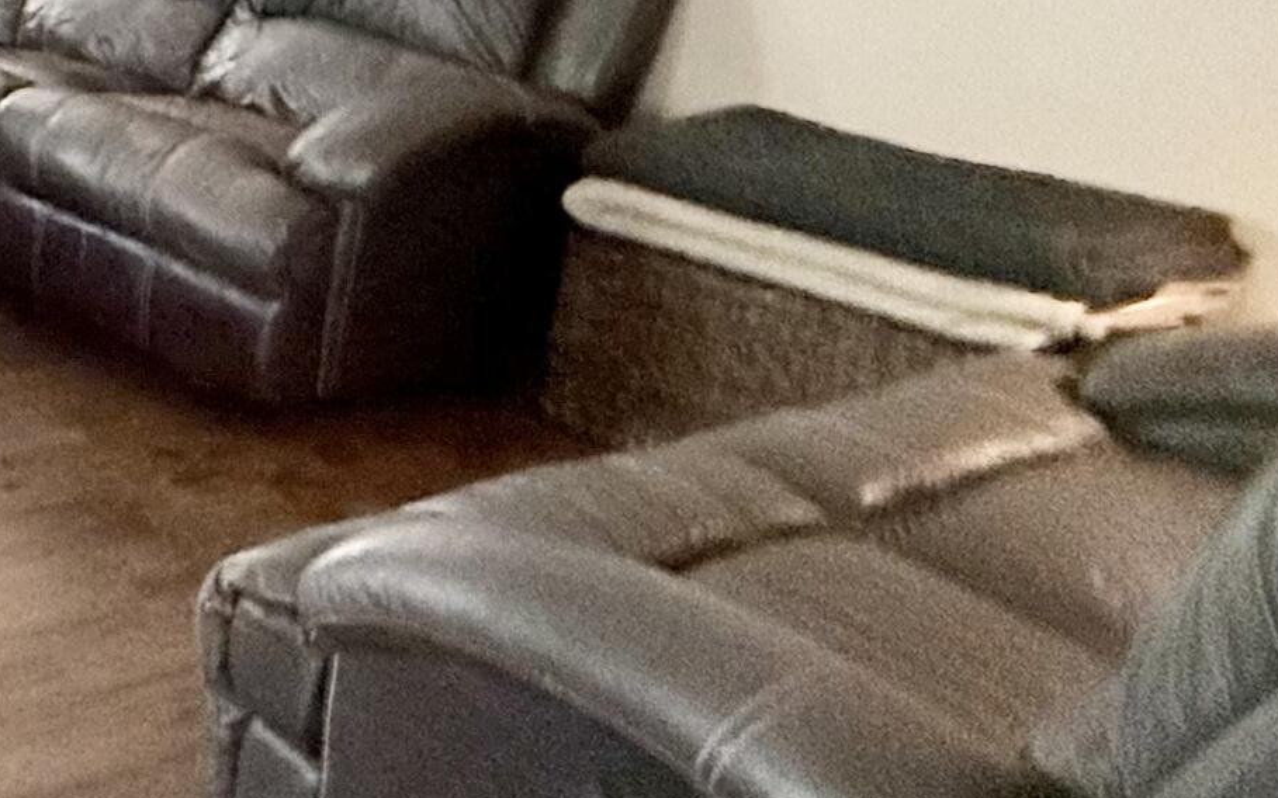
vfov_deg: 24.8
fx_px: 1707
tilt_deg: -8.1
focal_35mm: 49
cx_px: -732
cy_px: -42
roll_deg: +0.6
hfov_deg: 26.4
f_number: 2.2
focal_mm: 2.22
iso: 640
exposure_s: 1/120
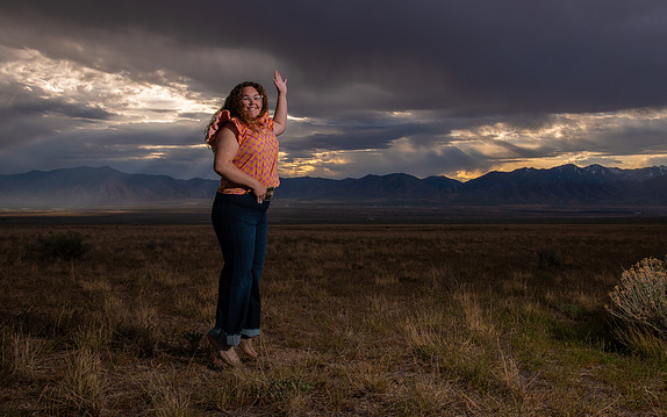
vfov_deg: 33.6
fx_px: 691
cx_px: 364
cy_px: 184
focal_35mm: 38
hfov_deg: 51.5
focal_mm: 32
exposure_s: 1/160
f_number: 11
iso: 200
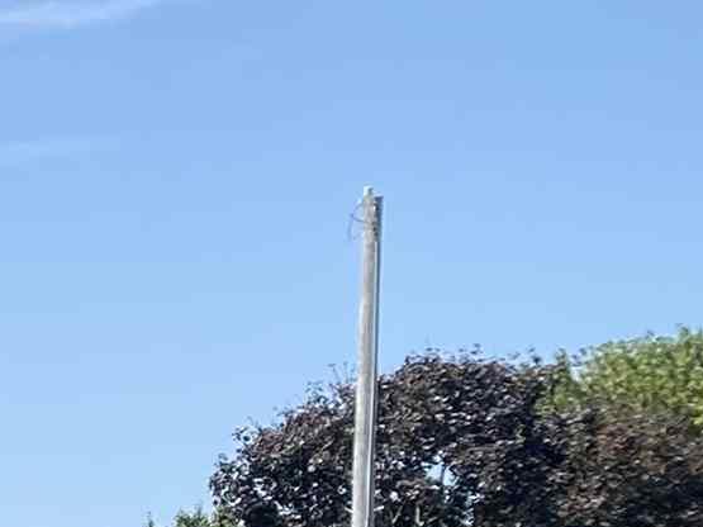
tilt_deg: +0.8
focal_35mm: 144
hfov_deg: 10.7
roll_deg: -1.0
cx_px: -1217
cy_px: 728
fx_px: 2924
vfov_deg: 10.0
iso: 32
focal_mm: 4.25
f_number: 1.8
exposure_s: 1/1808
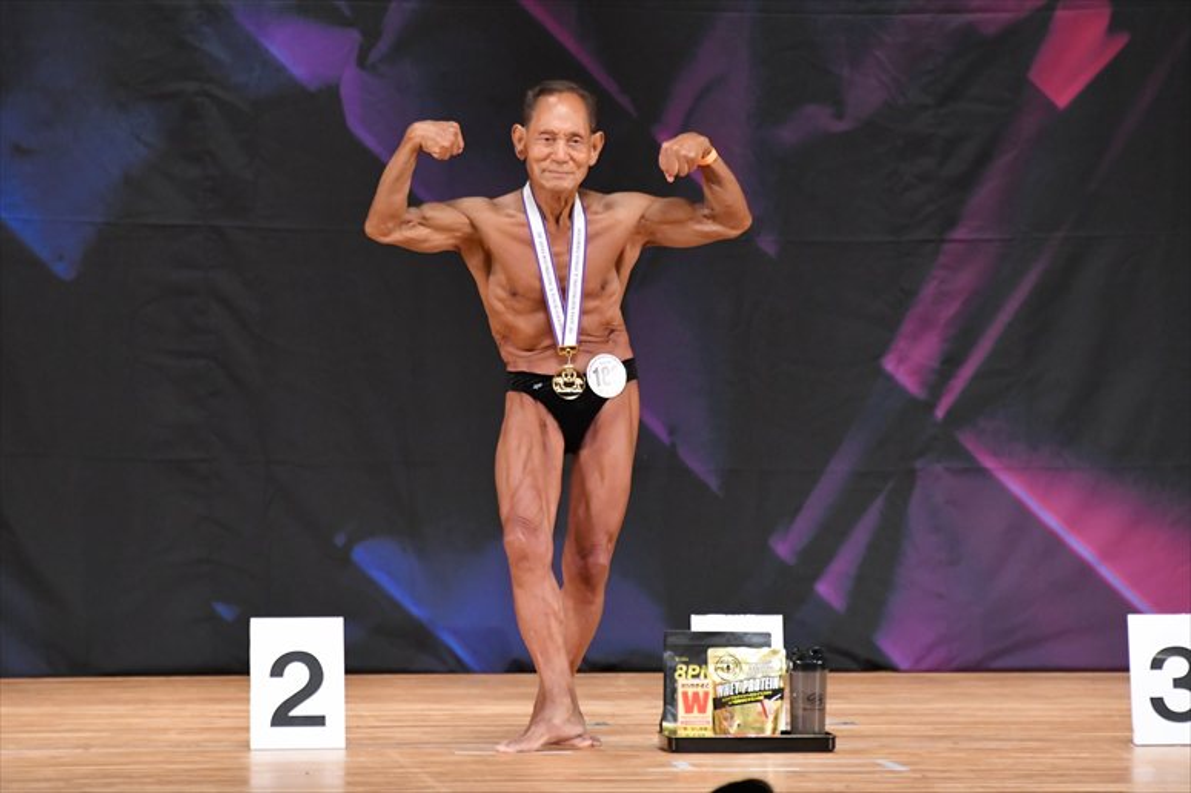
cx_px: 596
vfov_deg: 4.4
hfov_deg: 6.5
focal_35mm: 315
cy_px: 396
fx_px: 10416
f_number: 5.6
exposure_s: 1/400
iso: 5600
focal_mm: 210
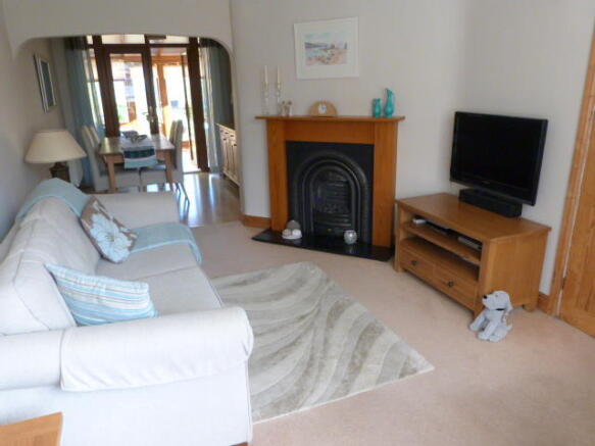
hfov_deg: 69.4
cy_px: 223
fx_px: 430
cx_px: 298
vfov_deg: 54.9
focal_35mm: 25
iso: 320
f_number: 2.8
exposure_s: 1/60
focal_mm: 4.5
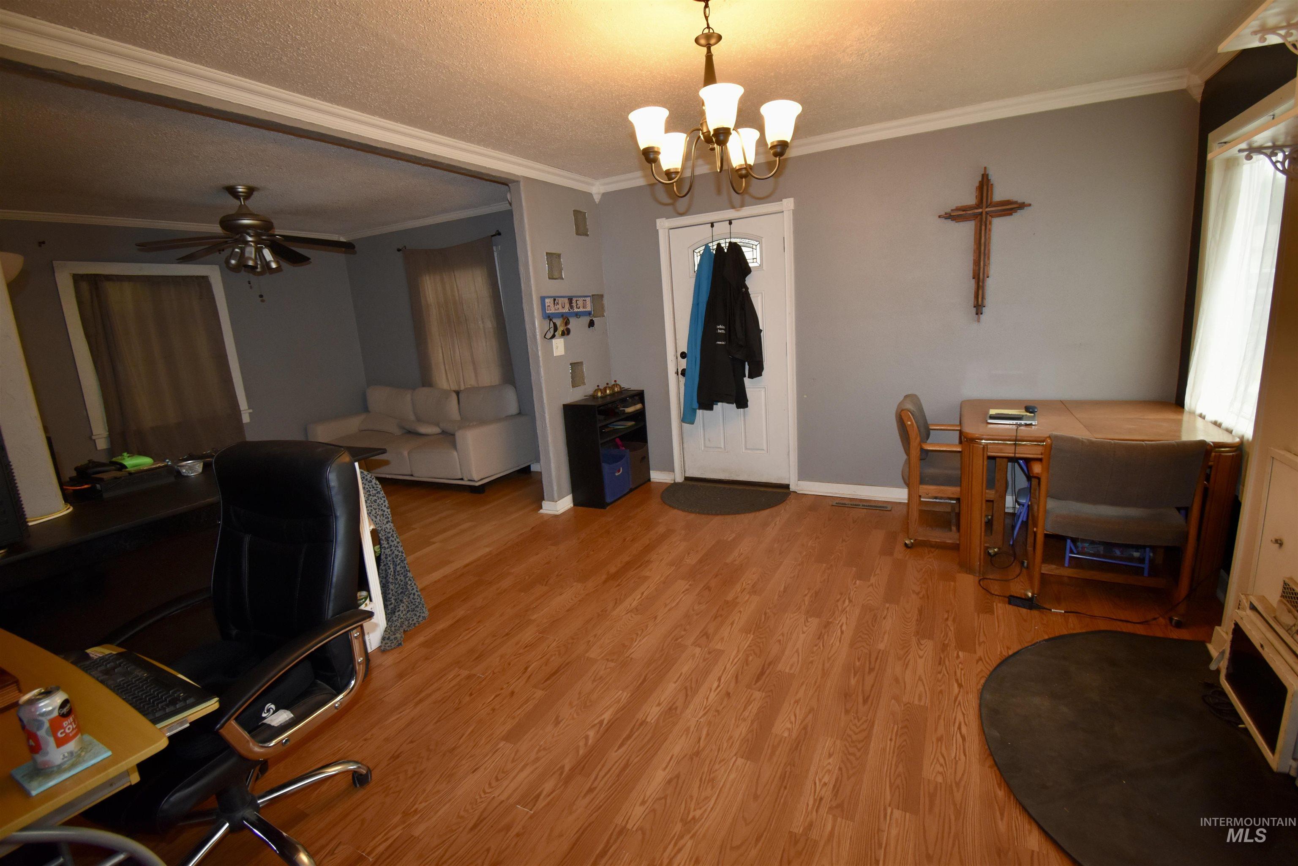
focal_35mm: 15
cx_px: 649
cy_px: 433
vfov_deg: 77.3
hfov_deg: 100.4
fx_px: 541
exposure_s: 1/80
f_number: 4.5
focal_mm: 10
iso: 800
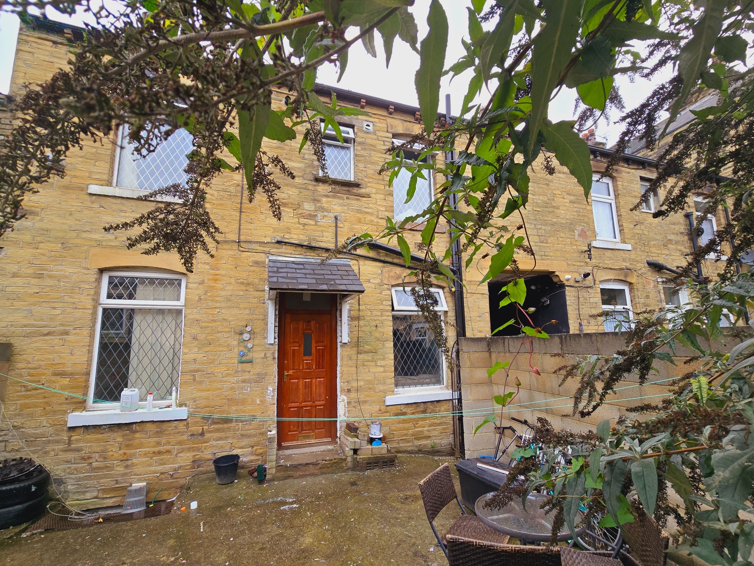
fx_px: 305
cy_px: 293
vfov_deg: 85.6
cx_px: 378
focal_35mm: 14
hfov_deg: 102.1
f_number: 2.2
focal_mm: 2.2
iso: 50
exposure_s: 1/203
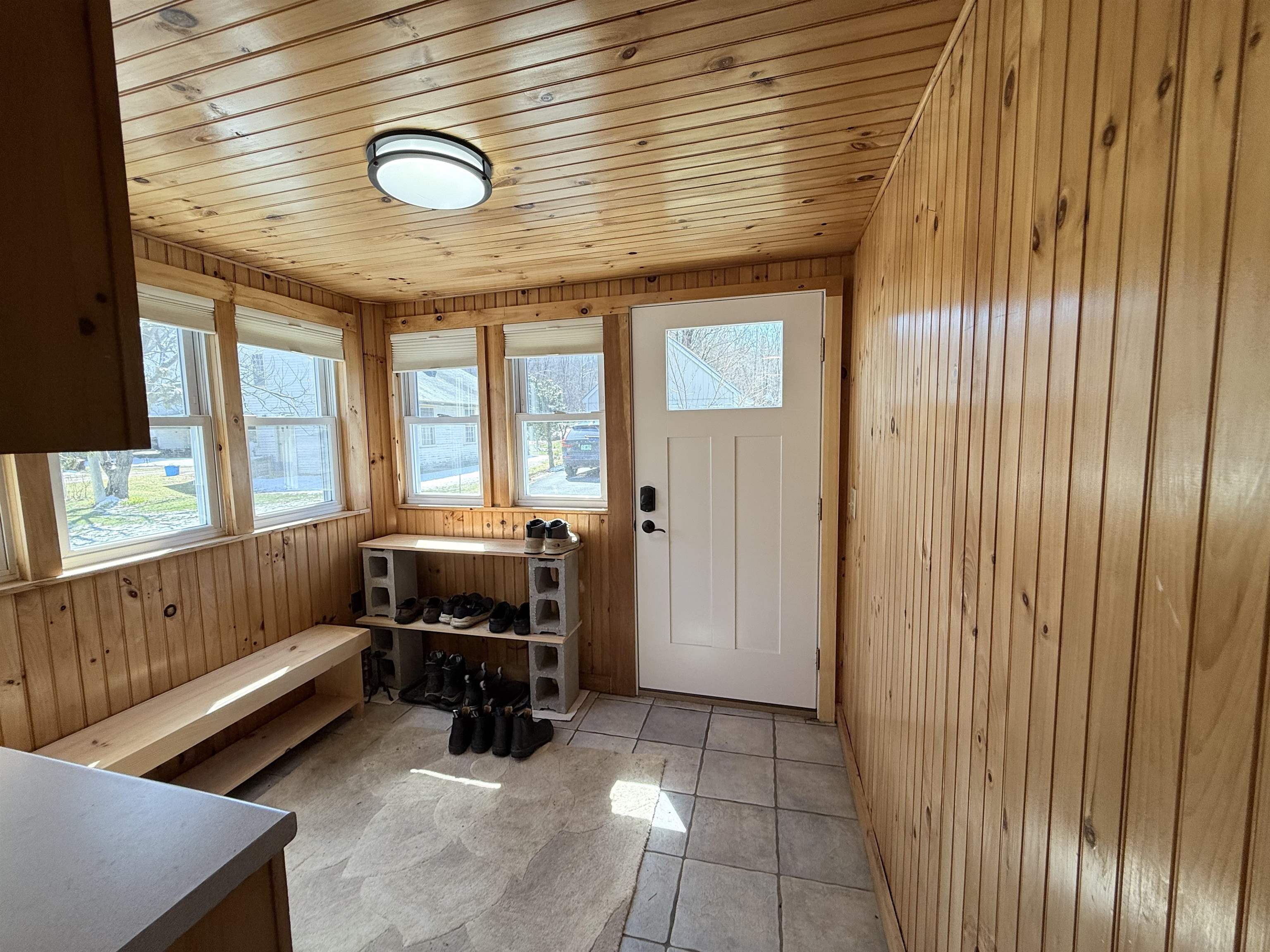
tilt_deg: -4.9
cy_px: 476
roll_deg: +0.4
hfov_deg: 102.1
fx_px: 514
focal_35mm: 14
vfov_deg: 85.7
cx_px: 635
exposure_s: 1/192
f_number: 2.2
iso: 64
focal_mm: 2.22
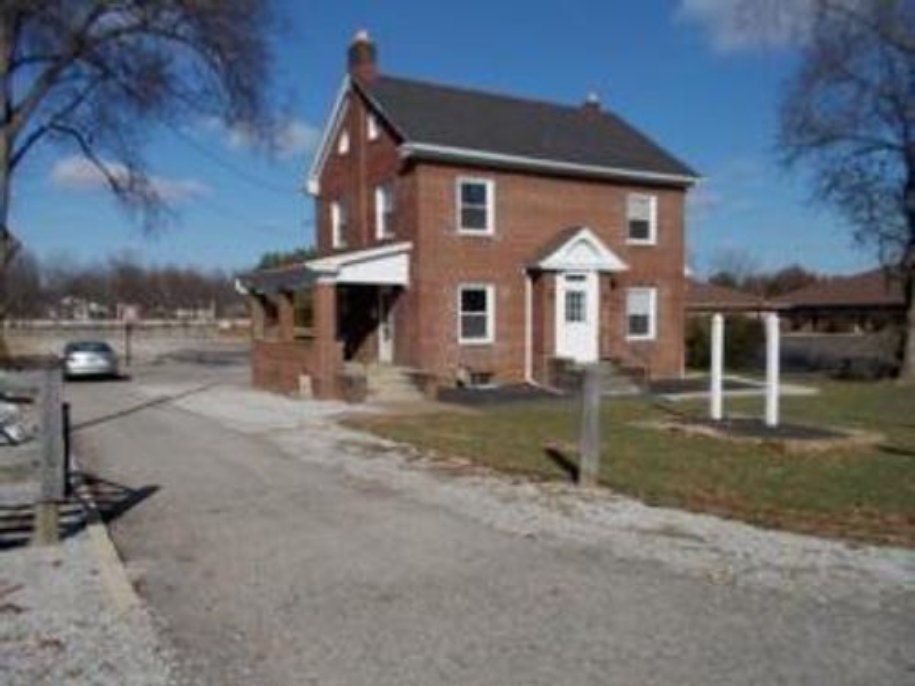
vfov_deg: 48.2
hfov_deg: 61.7
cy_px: 343
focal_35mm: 29
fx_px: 767
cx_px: 458
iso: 80
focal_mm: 4.1
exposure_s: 1/1600
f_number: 3.3
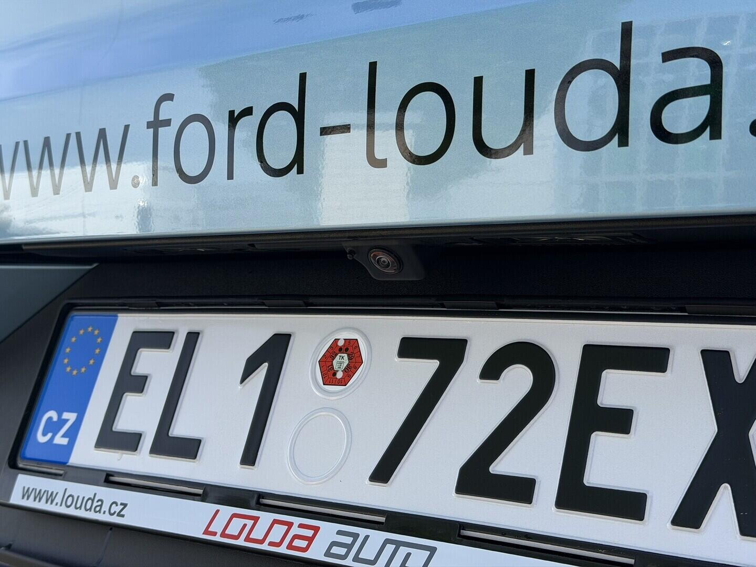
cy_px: 284
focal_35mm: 48
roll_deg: -0.6
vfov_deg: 30.3
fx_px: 1048
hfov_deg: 39.7
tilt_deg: +0.6
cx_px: 378
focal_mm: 6.76
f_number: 1.78
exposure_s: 1/1608
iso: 64
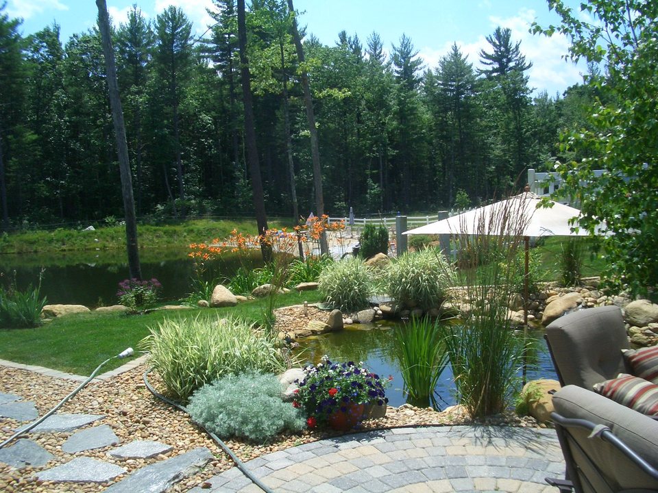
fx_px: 665
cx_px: 329
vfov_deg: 40.7
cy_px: 246
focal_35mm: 35
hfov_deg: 52.6
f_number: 4.3
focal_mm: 5.8
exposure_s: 1/640
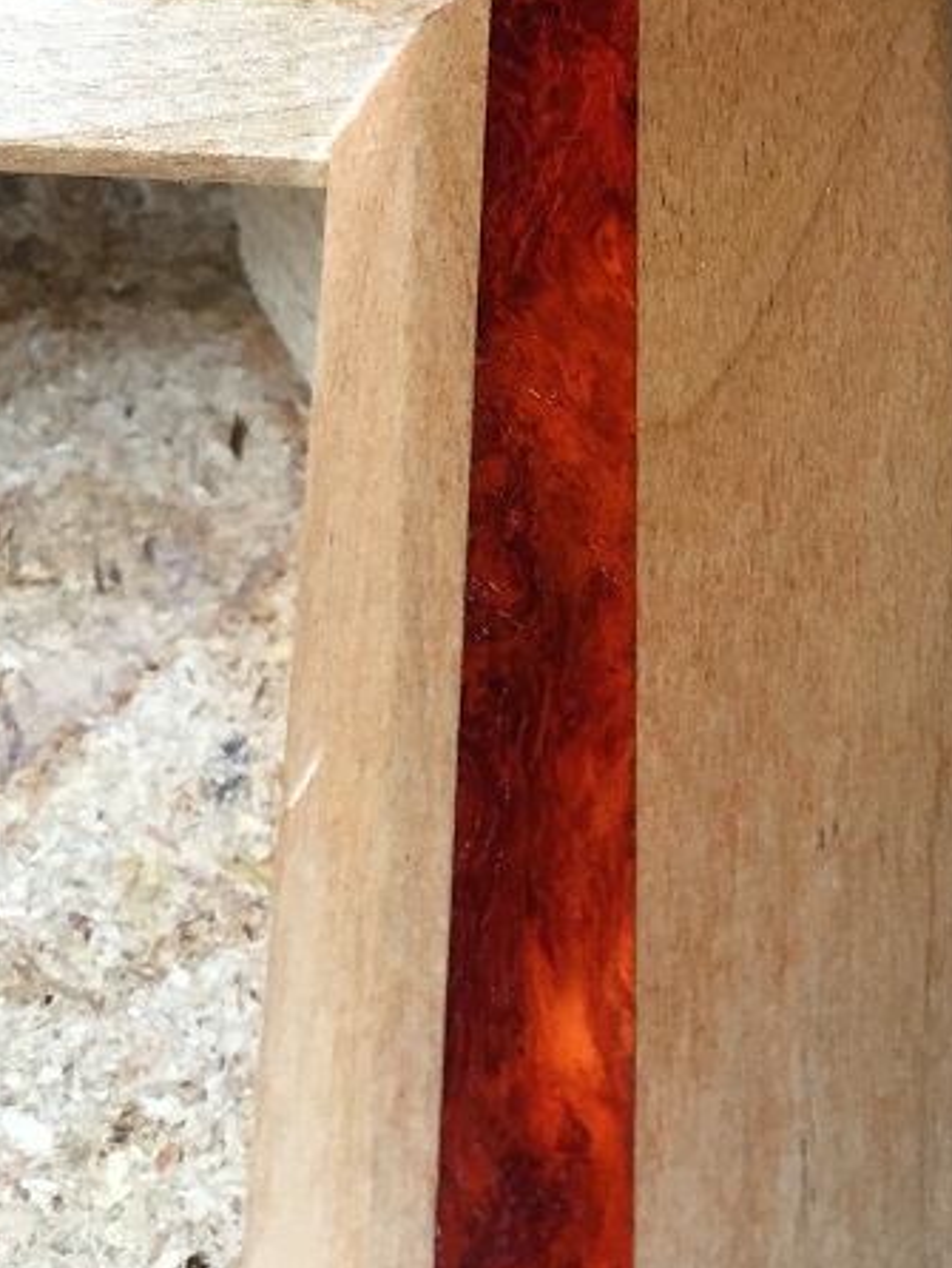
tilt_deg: -59.0
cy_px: 563
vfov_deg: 29.8
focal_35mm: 65
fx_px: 2381
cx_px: 716
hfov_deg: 22.4
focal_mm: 4.15
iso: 64
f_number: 2.2
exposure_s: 1/30
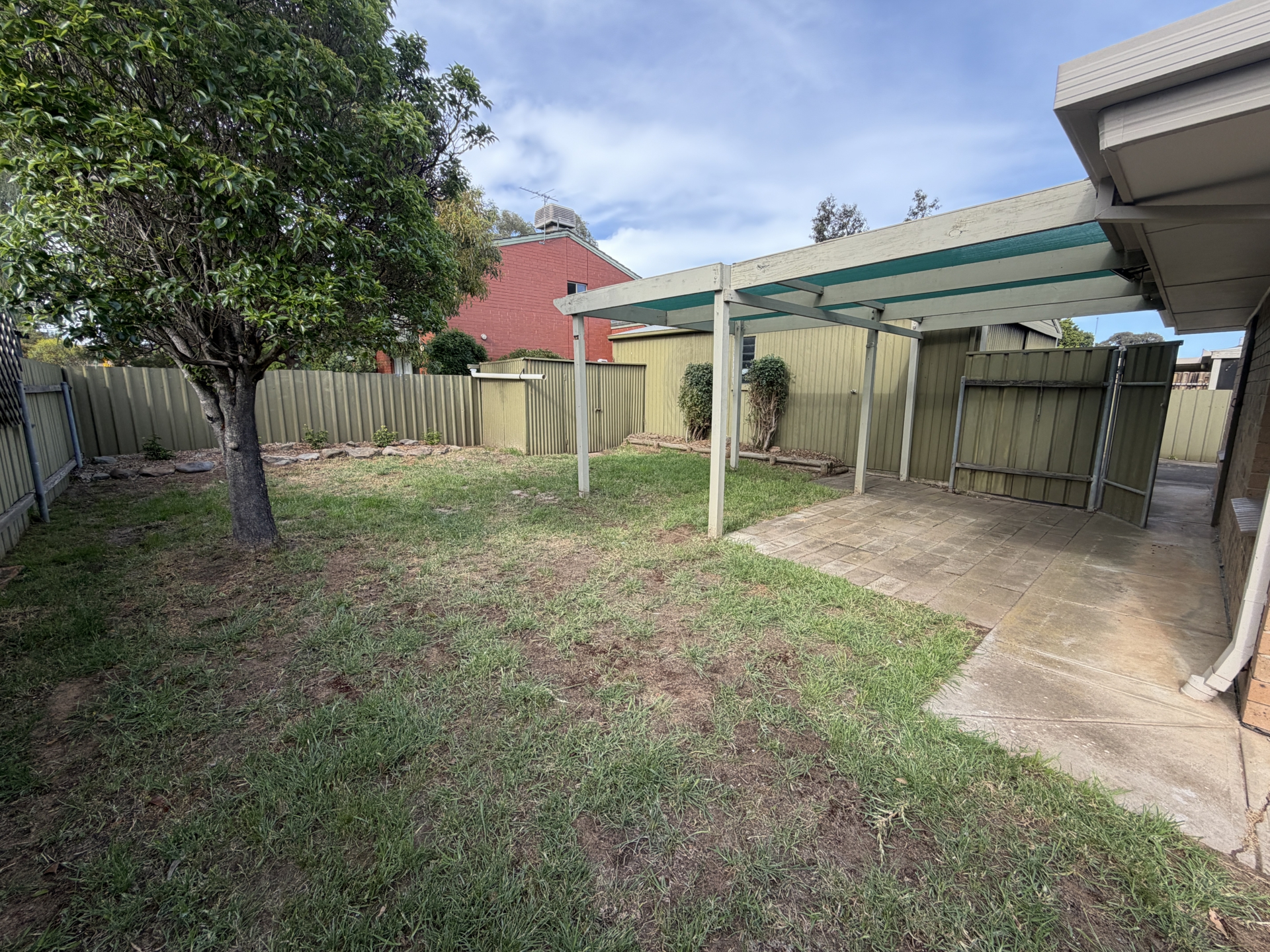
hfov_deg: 102.1
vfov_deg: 85.7
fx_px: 514
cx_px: 635
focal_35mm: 14
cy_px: 476
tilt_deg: -9.9
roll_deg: -0.4
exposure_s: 1/502
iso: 40
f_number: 2.2
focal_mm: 2.22
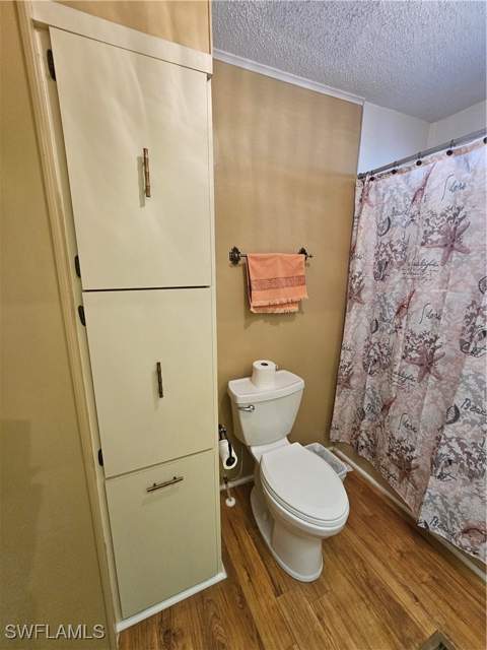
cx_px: 244
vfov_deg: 106.2
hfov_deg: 89.9
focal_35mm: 13
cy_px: 325
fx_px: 244
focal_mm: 2.2
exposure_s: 1/60
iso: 320
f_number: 2.2
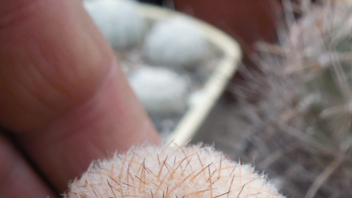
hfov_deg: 28.4
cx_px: 234
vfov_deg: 15.5
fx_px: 691
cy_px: 257
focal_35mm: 74
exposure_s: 1/30
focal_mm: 5.6
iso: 160
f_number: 3.6
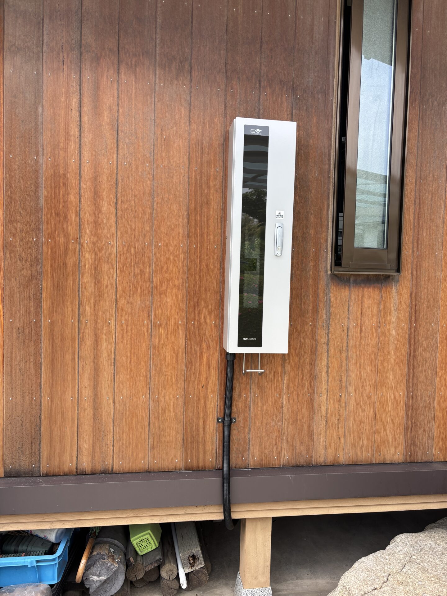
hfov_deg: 53.1
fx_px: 448
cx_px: 224
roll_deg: -1.8
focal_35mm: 26
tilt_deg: -2.4
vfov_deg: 67.3
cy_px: 298
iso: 50
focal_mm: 5.96
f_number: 1.6
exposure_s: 1/722
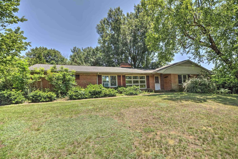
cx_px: 119
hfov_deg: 90.0
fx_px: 119
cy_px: 80
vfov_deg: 67.5
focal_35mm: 18
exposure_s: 1/320
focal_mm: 18
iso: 200
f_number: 9
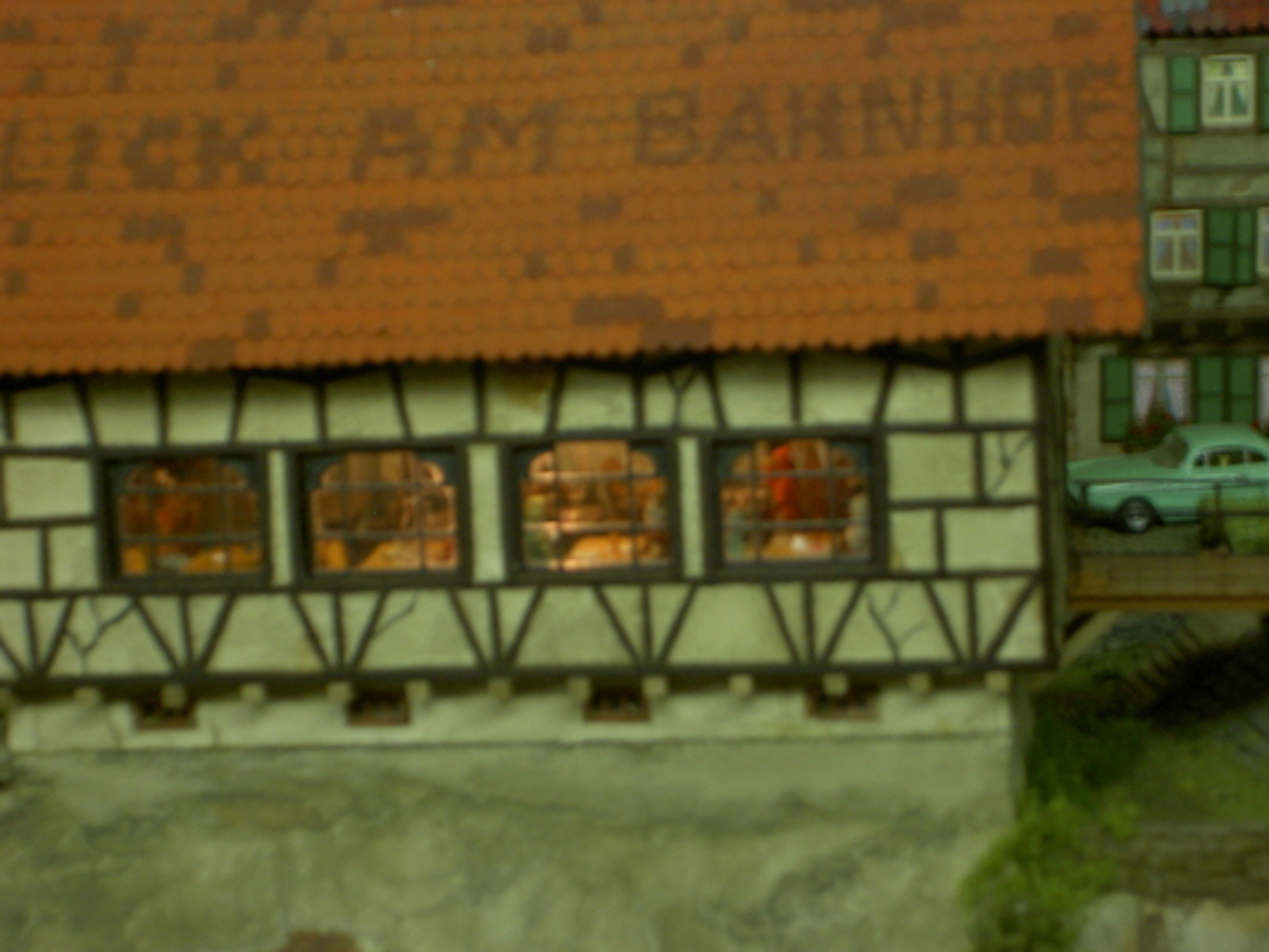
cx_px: 634
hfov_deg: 19.3
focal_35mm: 102
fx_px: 3740
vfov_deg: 14.5
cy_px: 476
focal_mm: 16.8
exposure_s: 1/8
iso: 50
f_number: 4.9
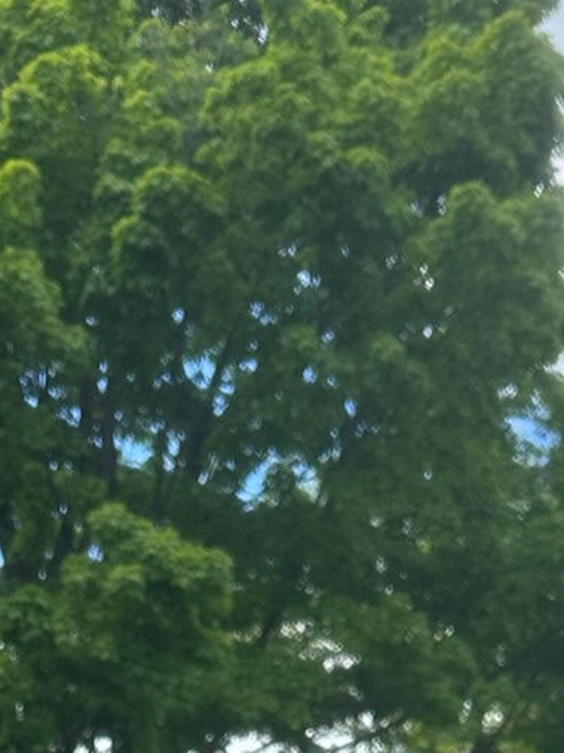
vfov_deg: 17.0
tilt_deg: +1.0
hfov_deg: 15.2
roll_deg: -5.0
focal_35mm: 97
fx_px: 2108
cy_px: 1316
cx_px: 384
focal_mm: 6.86
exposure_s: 1/1692
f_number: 1.78
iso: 80
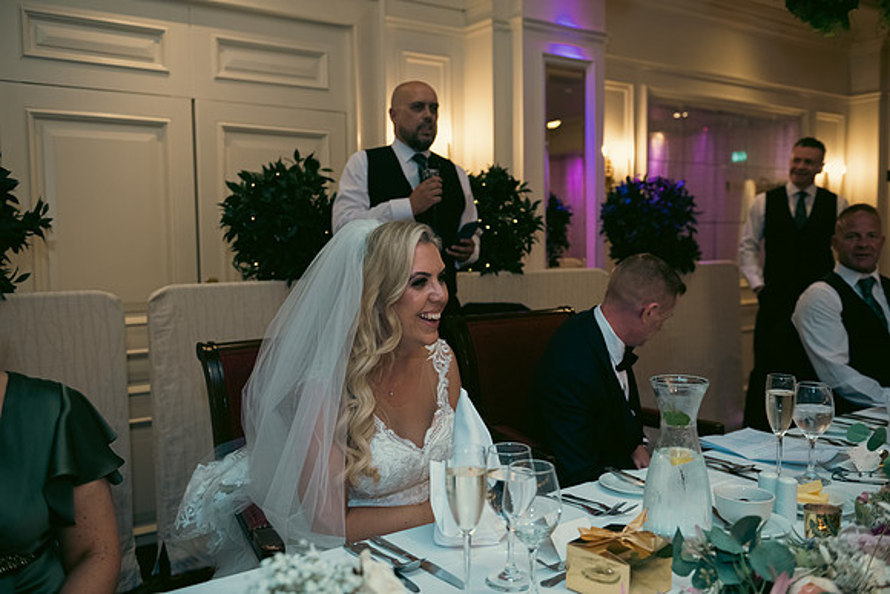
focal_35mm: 32
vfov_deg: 41.1
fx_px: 791
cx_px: 445
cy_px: 297
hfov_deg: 58.7
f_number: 3.5
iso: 800
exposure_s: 1/160
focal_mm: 32
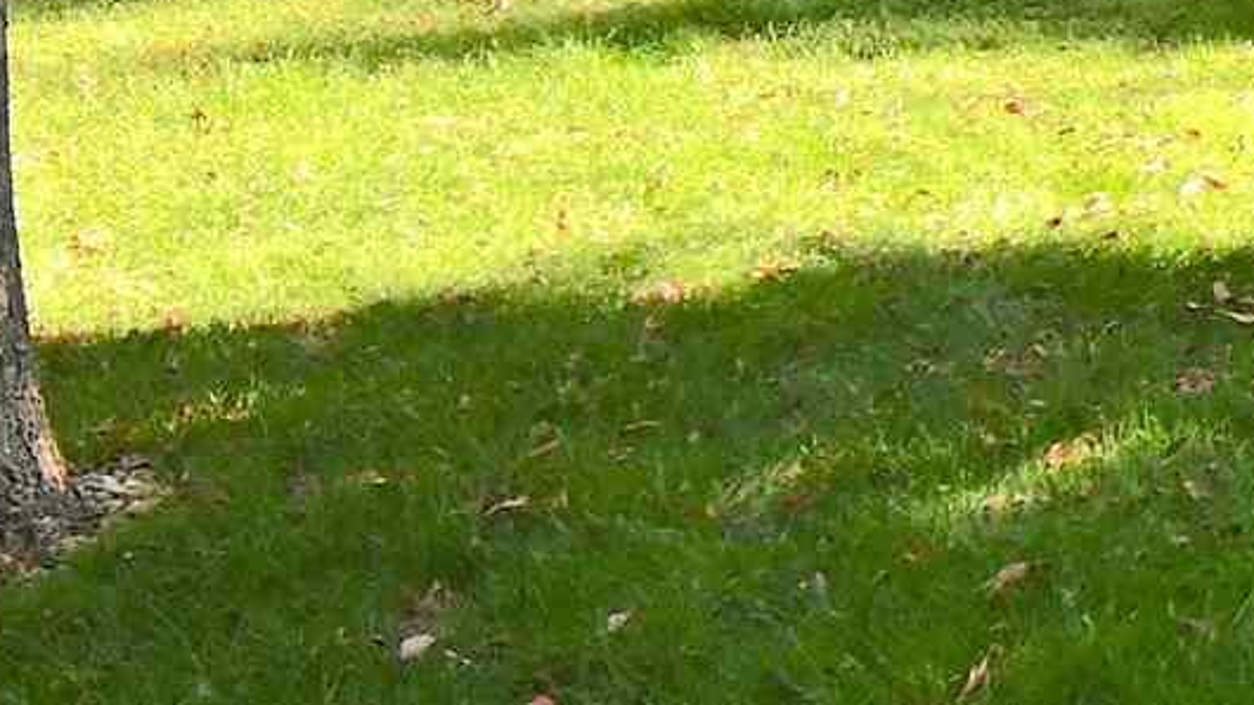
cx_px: 2047
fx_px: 3026
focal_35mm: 91
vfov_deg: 12.9
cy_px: -149
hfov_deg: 19.4
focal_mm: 10
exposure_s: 1/250
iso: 220
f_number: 4.5
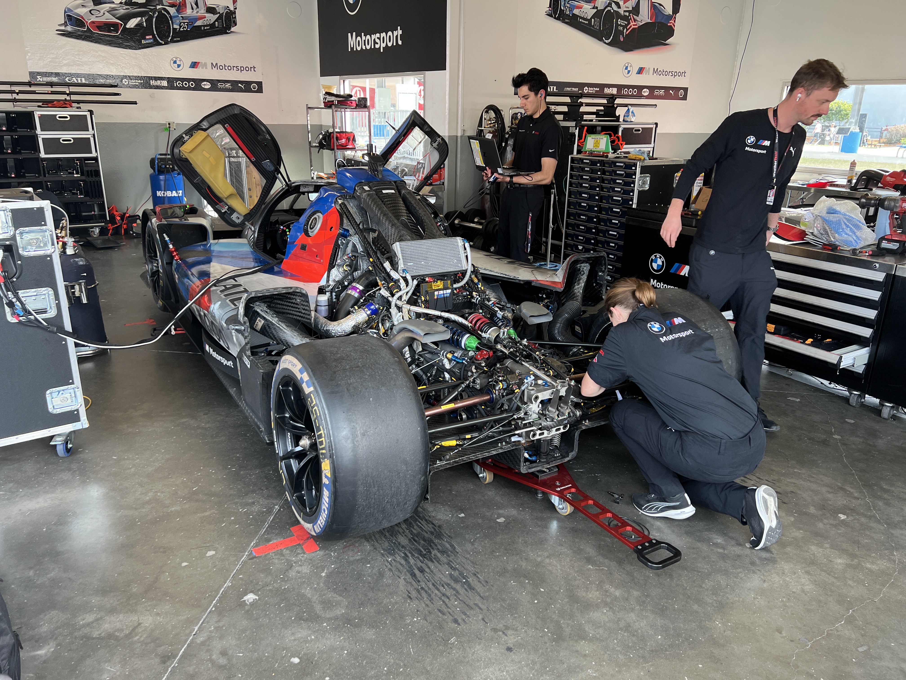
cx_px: 453
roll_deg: -0.3
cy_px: 340
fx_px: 680
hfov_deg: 67.3
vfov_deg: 53.1
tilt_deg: -19.4
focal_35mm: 26
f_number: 1.5
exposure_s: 1/126
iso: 64
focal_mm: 5.7
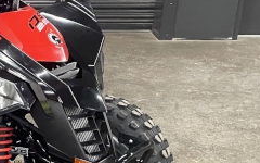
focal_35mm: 92
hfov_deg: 20.9
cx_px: -56
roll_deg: +0.1
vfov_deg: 14.1
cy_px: 141
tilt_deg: -21.9
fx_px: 652
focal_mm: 4.2
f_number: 1.6
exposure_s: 1/40
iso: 400
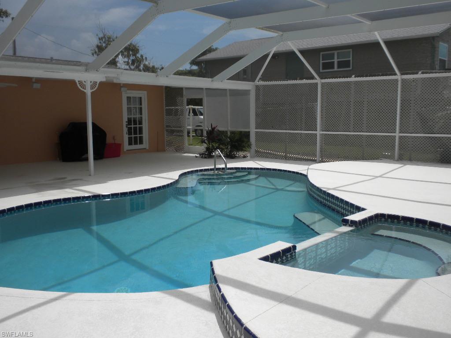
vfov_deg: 38.7
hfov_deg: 50.1
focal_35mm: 37
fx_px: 482
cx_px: 226
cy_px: 169
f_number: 10
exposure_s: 1/152
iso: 64
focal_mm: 6.6
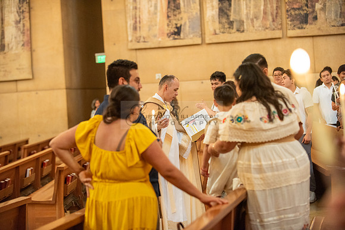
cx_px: 172
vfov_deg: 15.2
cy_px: 115
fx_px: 863
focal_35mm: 90
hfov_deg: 22.6
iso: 2000
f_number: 2.8
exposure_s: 1/125
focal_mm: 90
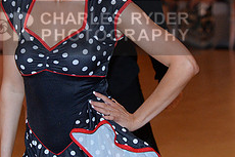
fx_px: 1396
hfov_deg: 9.6
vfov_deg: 6.4
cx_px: 90
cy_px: 28
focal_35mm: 214
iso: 4000
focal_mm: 85
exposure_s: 1/250
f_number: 3.5
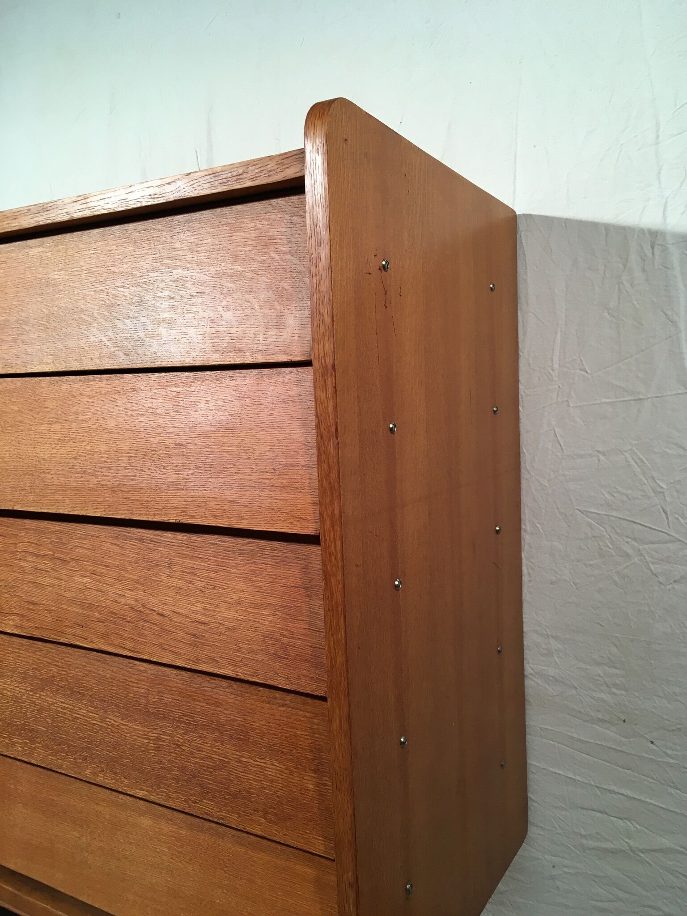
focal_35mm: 29
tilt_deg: -6.4
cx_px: 344
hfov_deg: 48.2
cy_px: 458
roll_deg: +2.4
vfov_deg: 61.7
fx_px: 767
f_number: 2.2
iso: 25
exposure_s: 1/33
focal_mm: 4.15
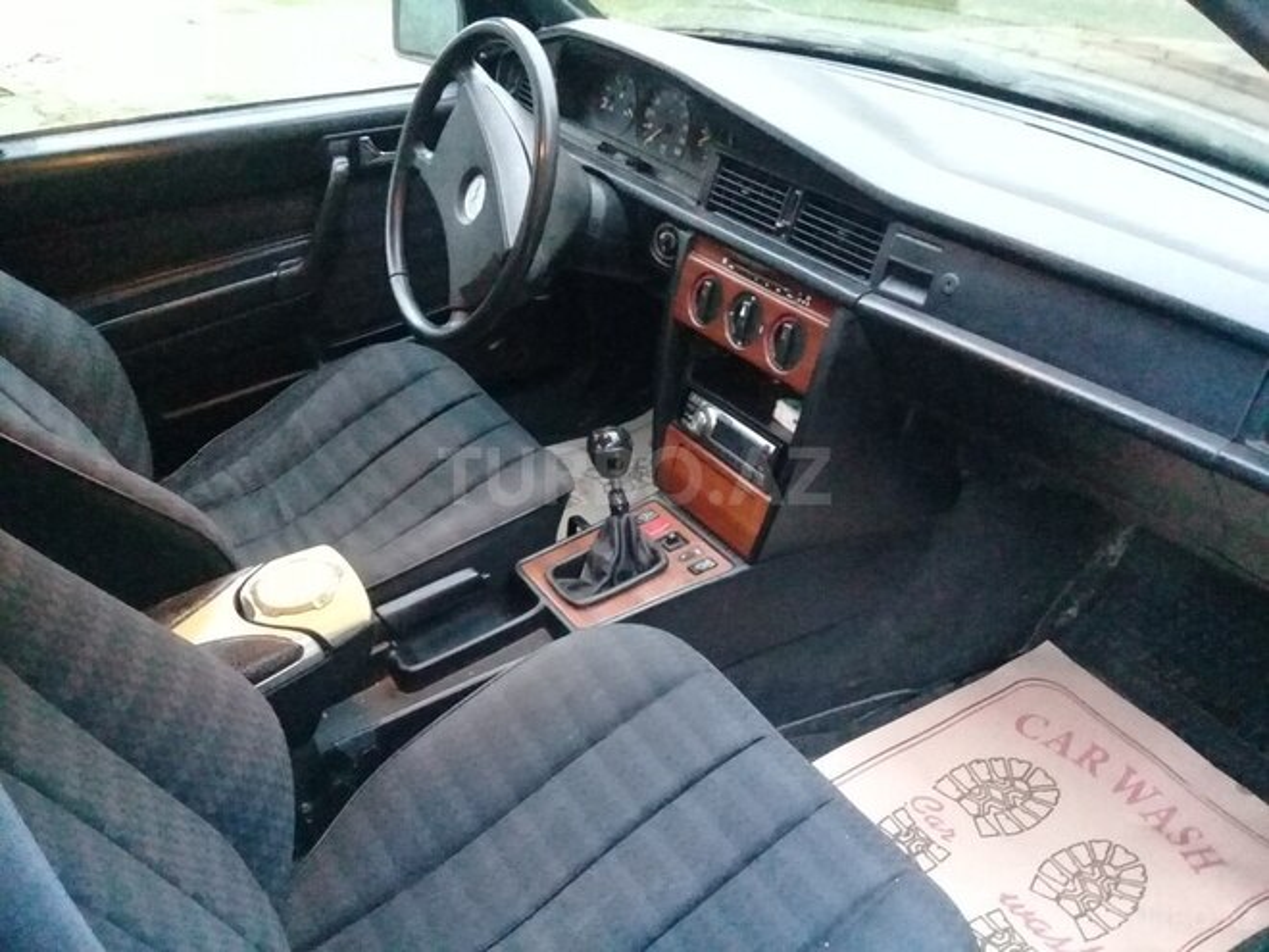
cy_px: 476
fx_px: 1136
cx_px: 634
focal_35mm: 31
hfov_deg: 58.4
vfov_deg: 45.4
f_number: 2.2
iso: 1250
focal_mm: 3.3
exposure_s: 1/17
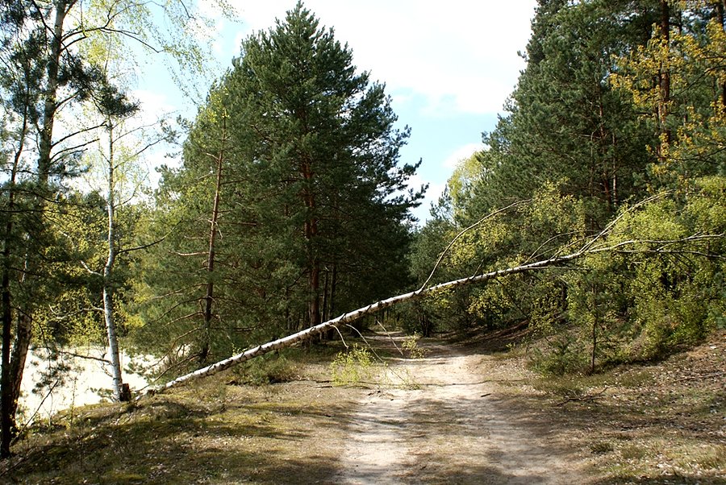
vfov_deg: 34.3
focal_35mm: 39
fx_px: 787
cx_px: 363
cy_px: 242
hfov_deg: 49.5
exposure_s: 1/125
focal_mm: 26
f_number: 9
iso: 100
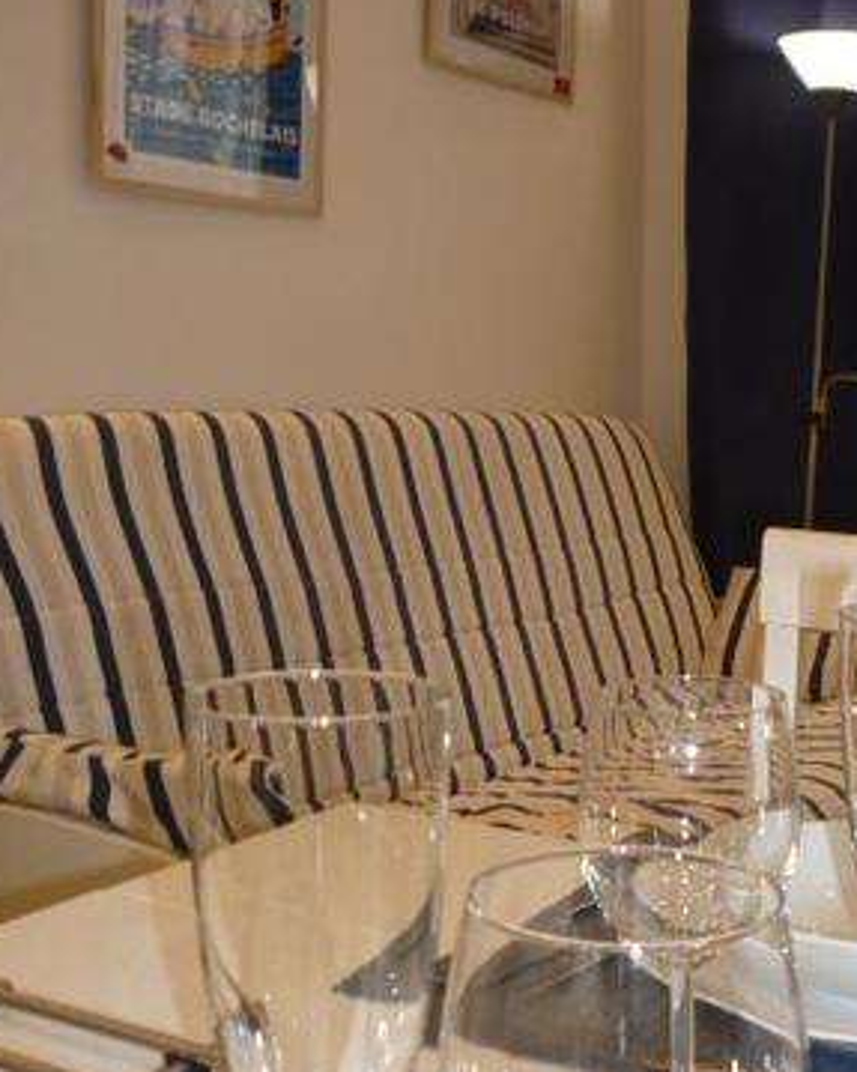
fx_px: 1554
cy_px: 499
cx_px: 651
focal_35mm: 49
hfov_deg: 30.3
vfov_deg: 38.0
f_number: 3.3
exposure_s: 1/30
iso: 100
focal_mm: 5.2
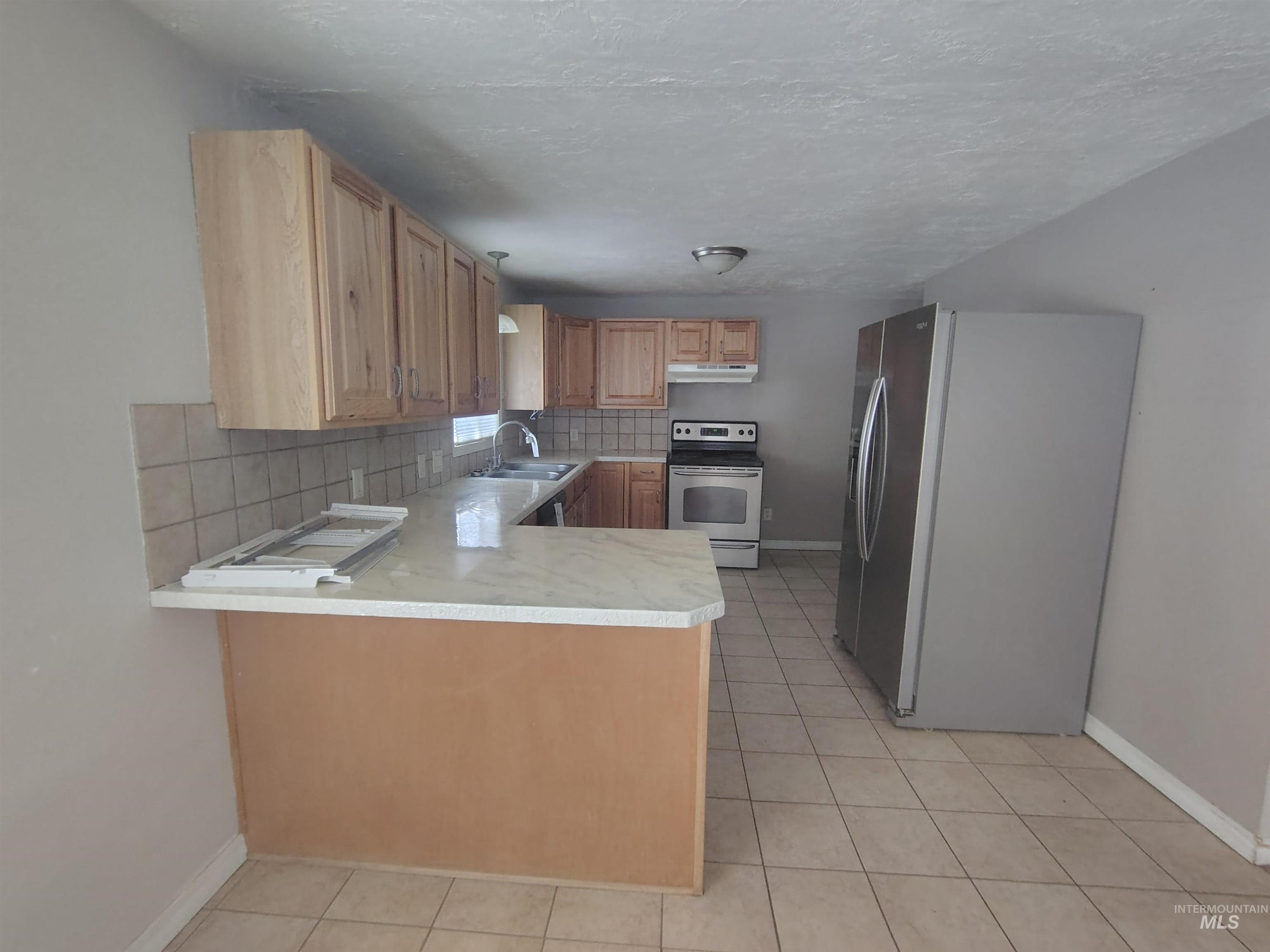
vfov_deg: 78.1
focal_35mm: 16
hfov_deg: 94.5
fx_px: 587
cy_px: 476
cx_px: 635
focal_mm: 2.13
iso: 1088
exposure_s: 1/24
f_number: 2.2
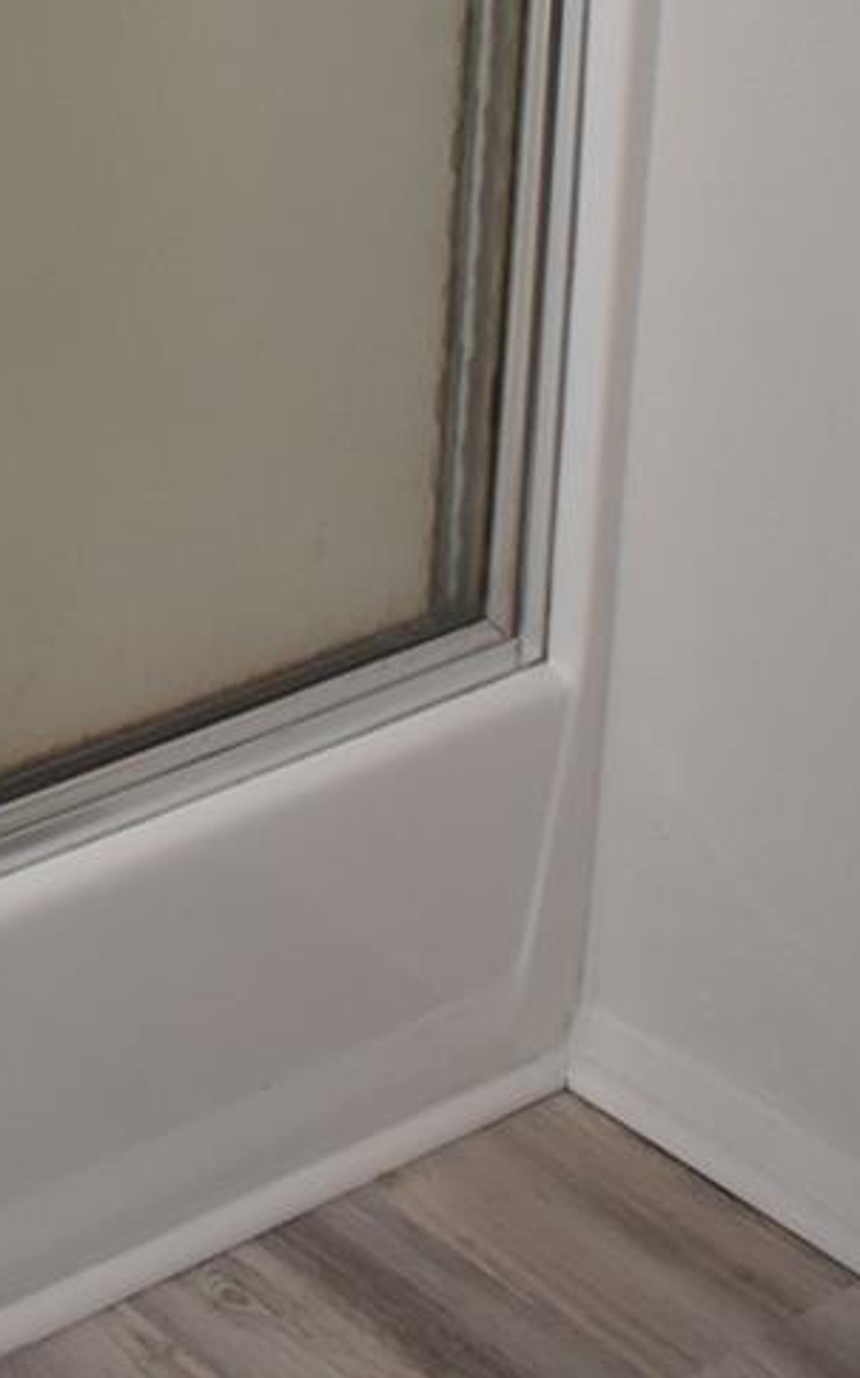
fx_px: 3417
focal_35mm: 91
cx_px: -310
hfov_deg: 13.7
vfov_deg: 21.7
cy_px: -125
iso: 800
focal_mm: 18
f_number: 4.5
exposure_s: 1/200
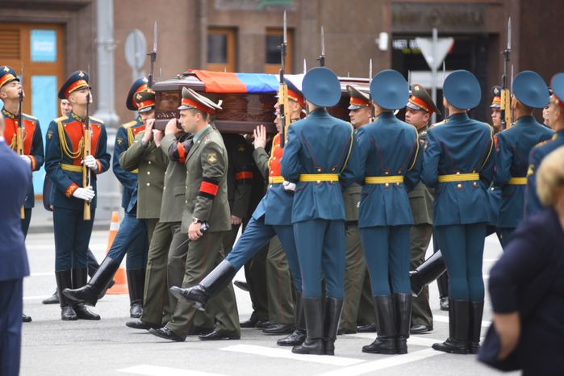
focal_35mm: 200
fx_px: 3133
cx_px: 282
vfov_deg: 6.9
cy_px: 188
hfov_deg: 10.3
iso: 320
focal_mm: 200
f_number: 2.8
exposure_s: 1/640
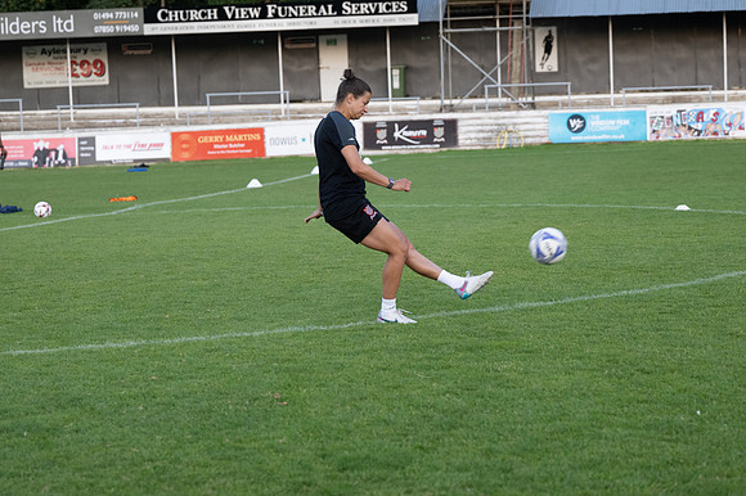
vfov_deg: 13.0
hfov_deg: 19.5
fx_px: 2175
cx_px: 373
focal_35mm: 105
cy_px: 248
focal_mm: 70
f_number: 3.2
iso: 1000
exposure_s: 1/640
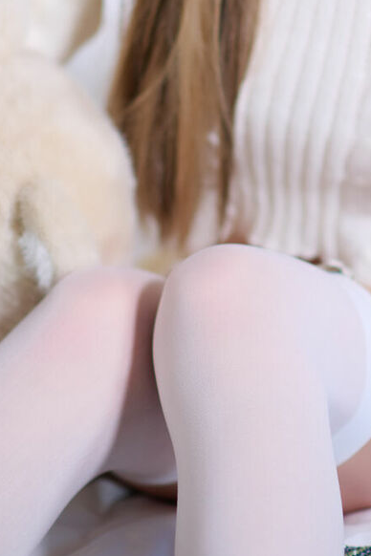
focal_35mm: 230
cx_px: 283
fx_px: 3555
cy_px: -62
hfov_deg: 6.0
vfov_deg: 8.9
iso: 125
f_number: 1.6
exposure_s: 1/60
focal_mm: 85
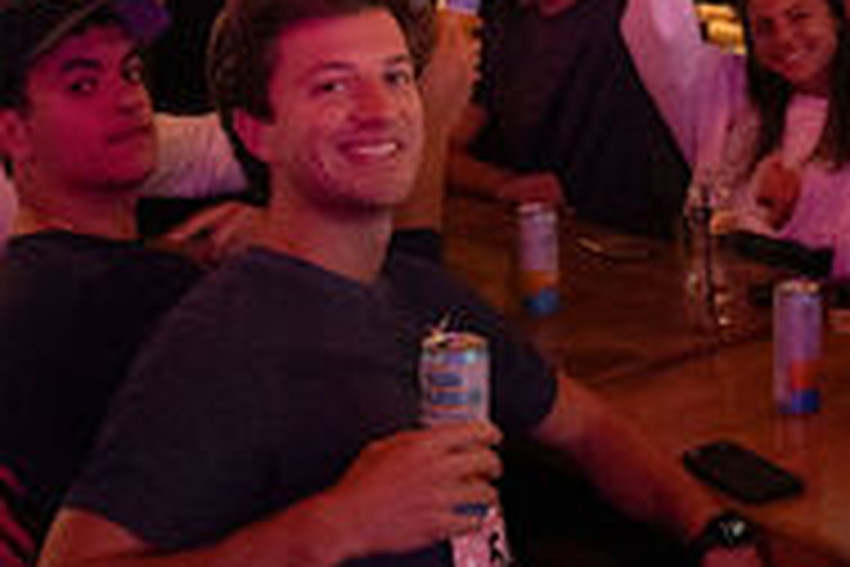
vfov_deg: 19.0
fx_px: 1653
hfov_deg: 27.8
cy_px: 16
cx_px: 769
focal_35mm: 70
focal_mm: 24
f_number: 3.5
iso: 12800
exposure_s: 1/160
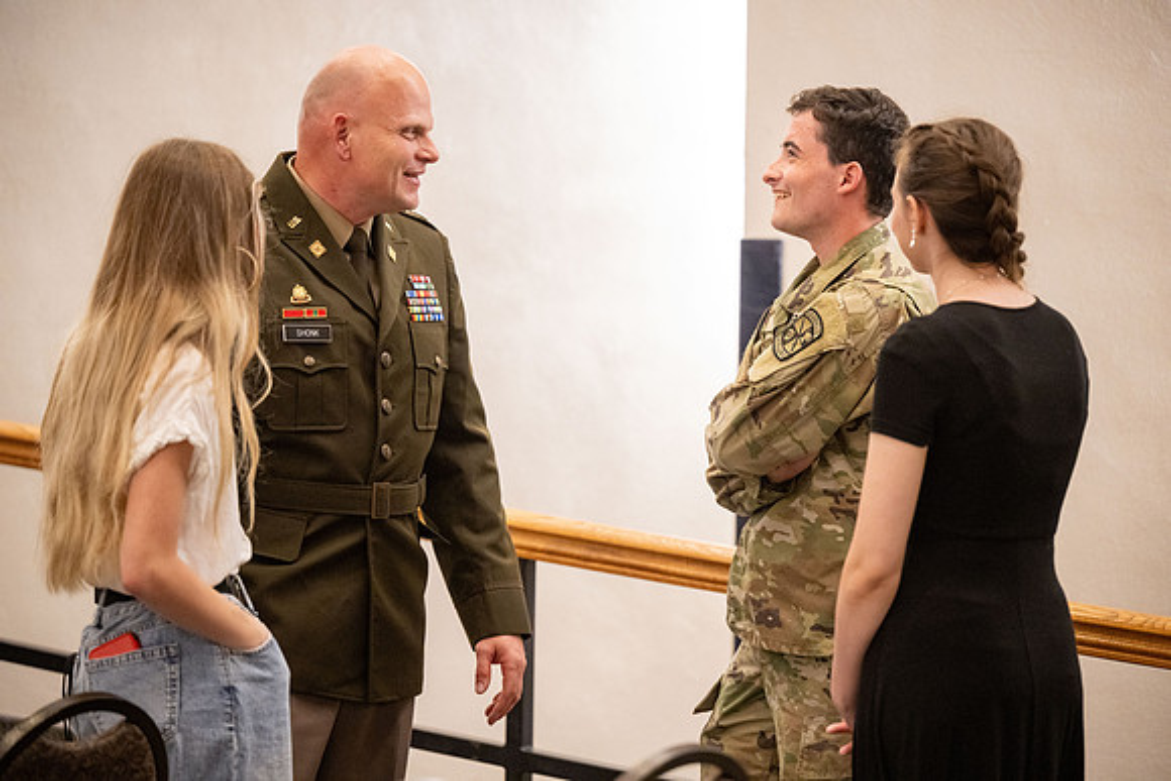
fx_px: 4880
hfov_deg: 13.7
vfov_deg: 9.2
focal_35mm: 150
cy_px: 390
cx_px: 586
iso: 5000
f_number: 2.8
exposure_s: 1/200
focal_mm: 150
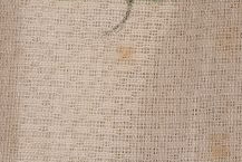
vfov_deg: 1.4
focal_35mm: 1014
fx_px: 6821
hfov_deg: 2.0
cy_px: 31
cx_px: 709
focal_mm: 98.2
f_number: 9
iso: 200
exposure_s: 1/125
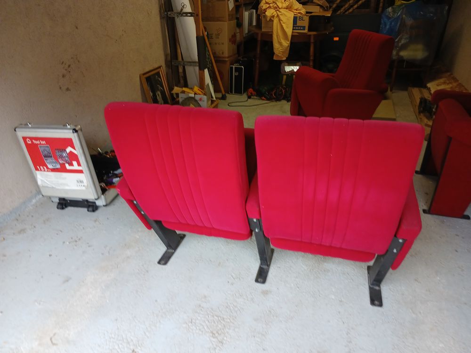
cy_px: 176
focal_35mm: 26
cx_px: 236
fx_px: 354
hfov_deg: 67.3
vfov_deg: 53.1
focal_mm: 3.98
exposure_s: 1/50
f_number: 1.8
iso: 125
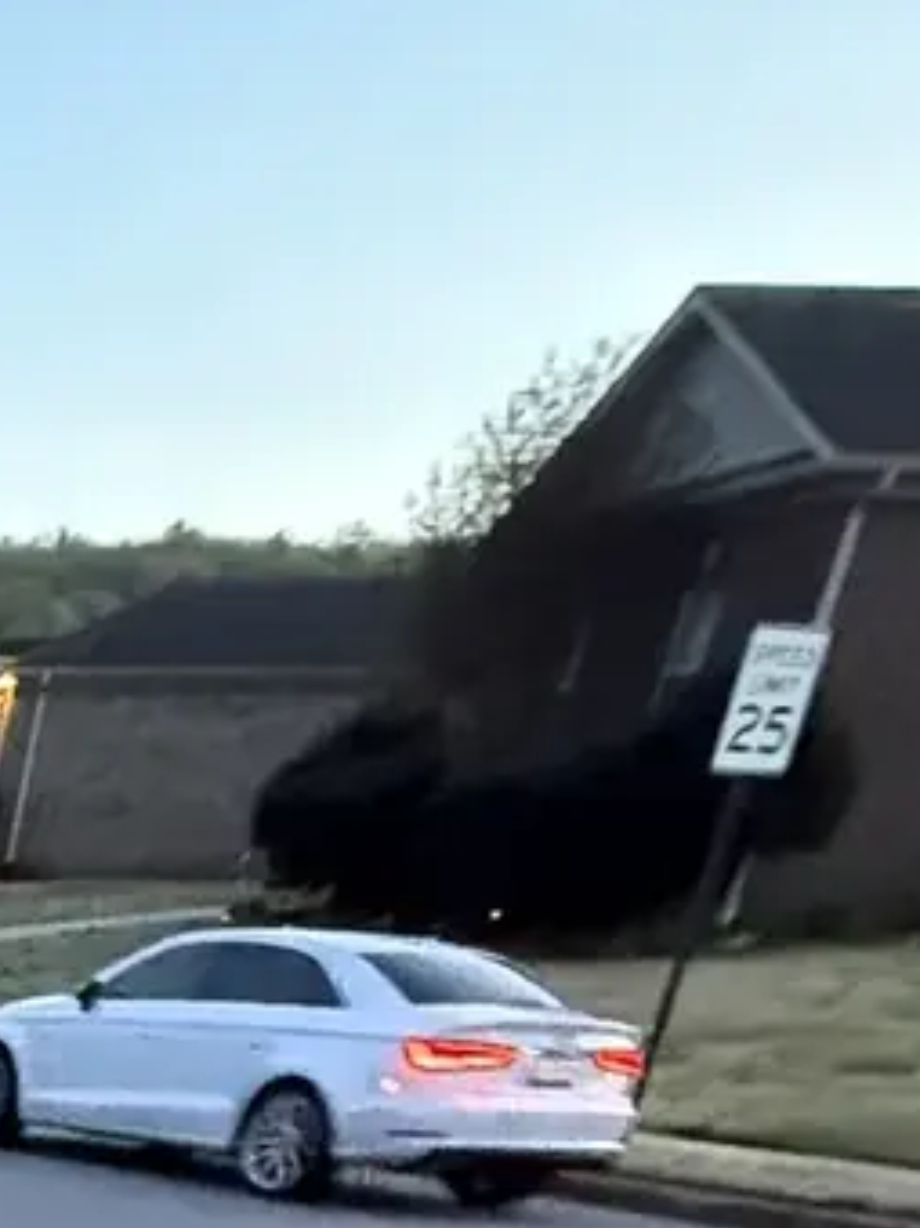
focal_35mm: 62
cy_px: 1974
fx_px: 2198
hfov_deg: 17.2
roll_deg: -3.0
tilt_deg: -26.1
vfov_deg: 23.2
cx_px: -929
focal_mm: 2.22
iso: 1250
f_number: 2.2
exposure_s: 1/60
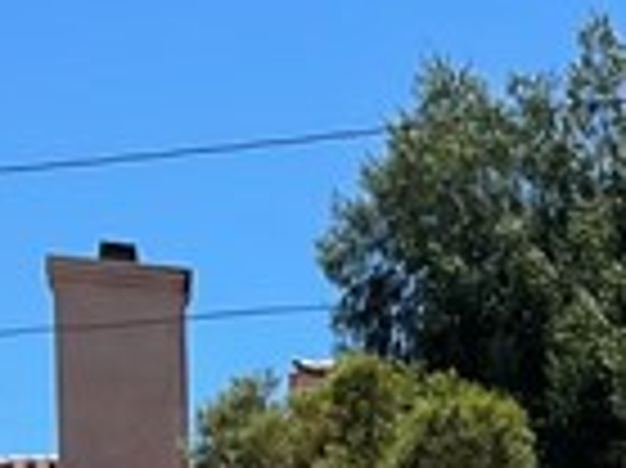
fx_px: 3325
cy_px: 1282
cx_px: 1603
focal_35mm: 184
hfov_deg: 9.4
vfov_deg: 7.3
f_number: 1.6
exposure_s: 1/3663
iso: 32
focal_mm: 5.1
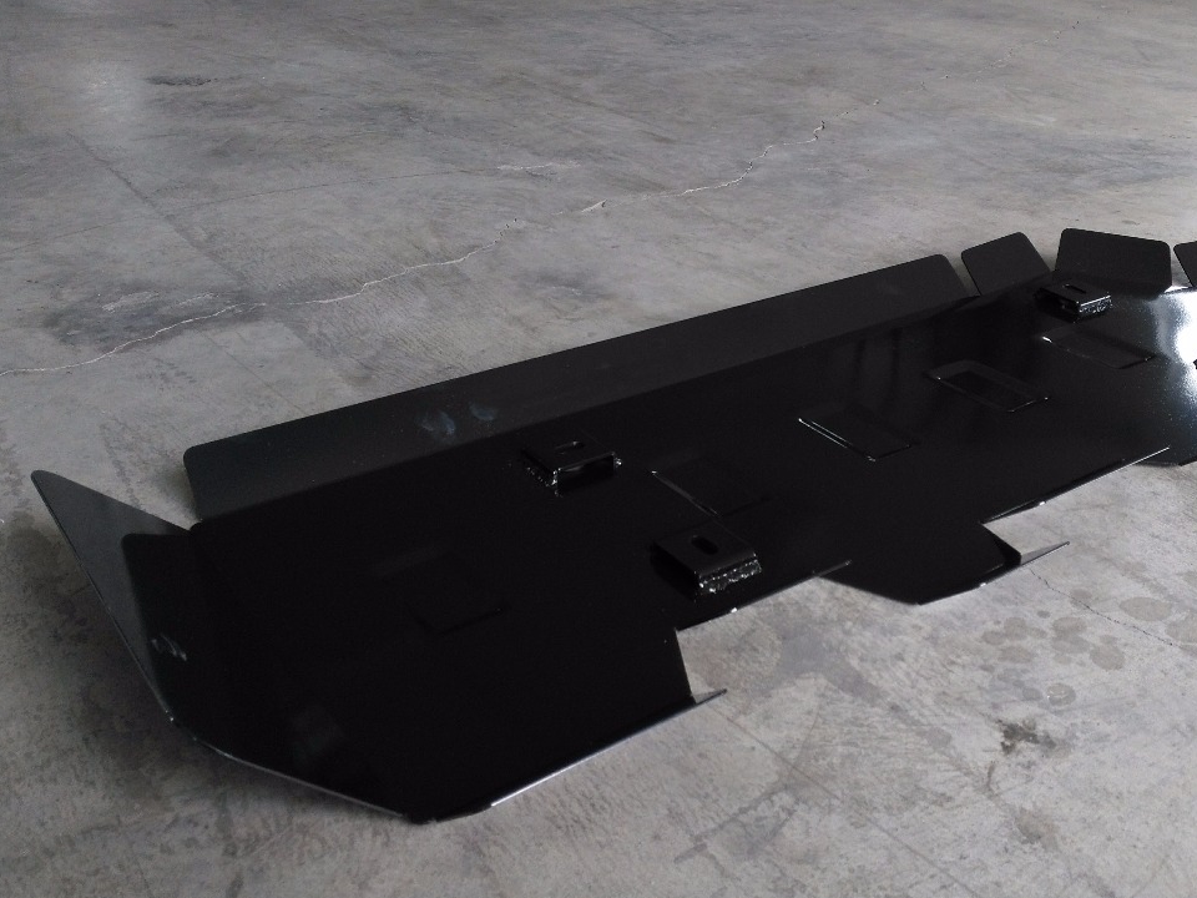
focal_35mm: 35
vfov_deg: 40.7
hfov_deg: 52.1
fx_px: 1210
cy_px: 460
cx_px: 743
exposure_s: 1/120
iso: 146
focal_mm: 2.96
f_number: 2
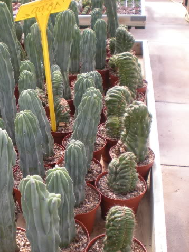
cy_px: 126
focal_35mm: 51
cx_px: 29
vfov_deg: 37.5
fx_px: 371
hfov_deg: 27.8
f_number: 3.1
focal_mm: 6.3
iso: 64
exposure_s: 1/102
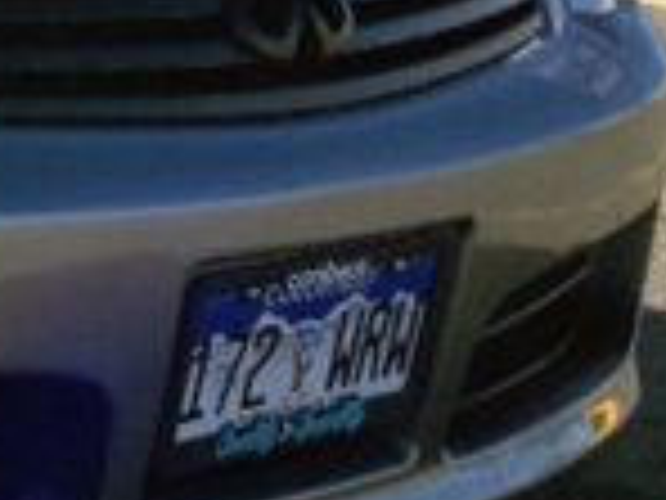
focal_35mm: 143
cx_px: -716
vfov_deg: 10.3
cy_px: 27
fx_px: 2751
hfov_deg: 12.1
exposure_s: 1/471
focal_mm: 4.12
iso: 50
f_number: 2.4
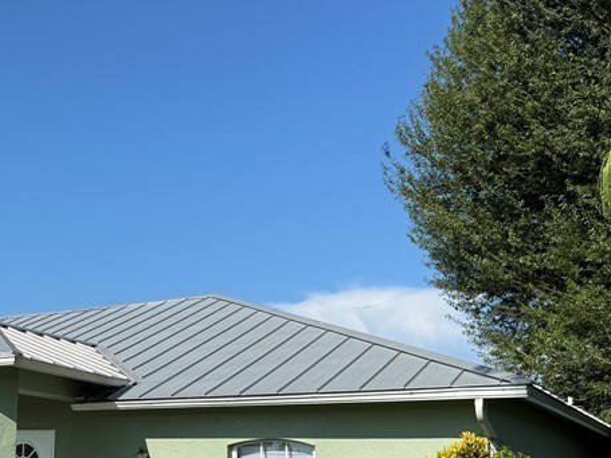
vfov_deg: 26.4
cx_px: 19
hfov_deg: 33.0
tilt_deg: +6.7
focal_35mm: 54
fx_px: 953
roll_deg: -1.7
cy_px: 385
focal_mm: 6.76
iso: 80
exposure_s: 1/4673
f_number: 1.78
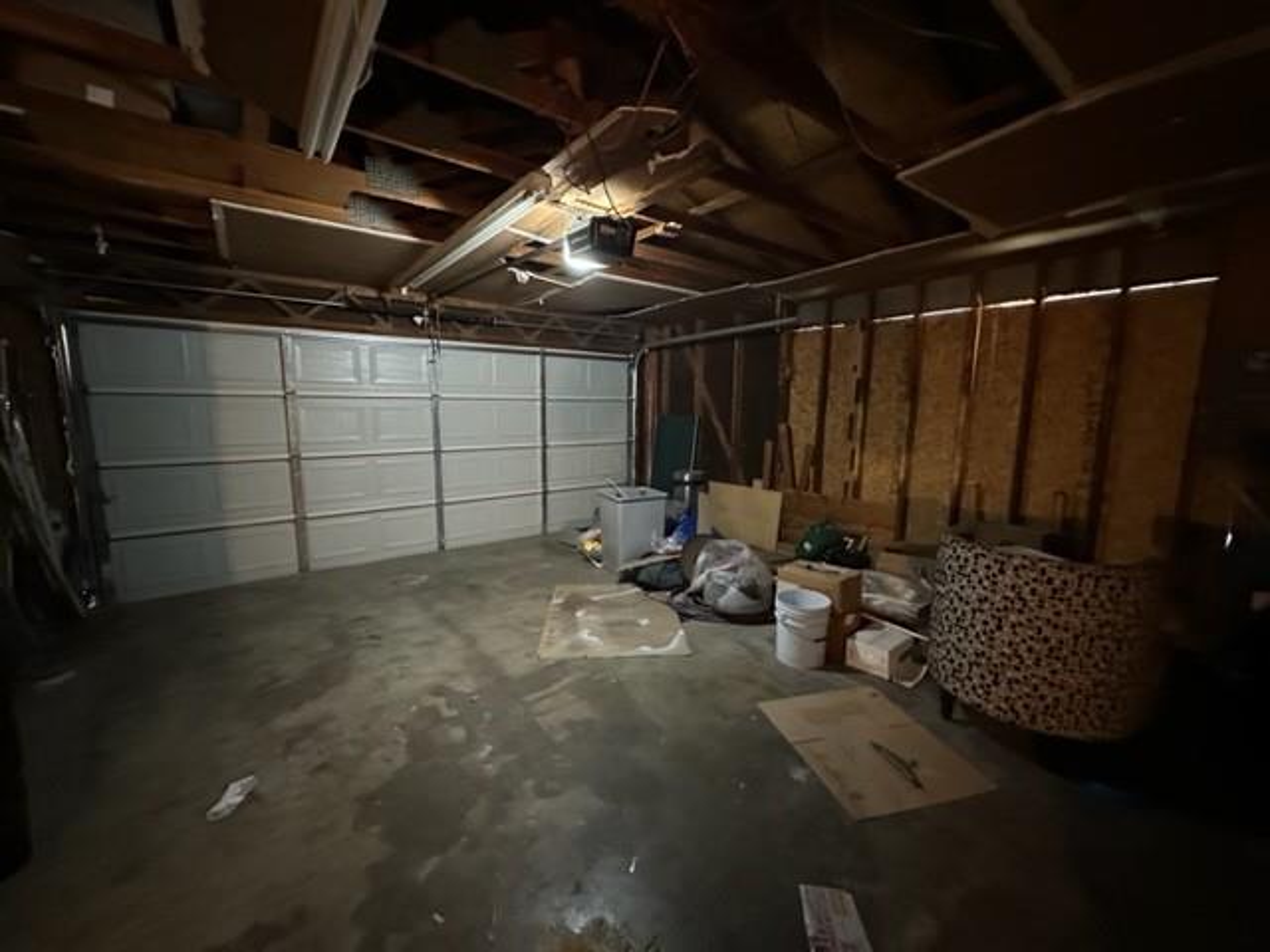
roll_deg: -0.1
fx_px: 514
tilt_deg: -8.5
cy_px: 476
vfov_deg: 85.7
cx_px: 635
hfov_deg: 102.1
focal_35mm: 14
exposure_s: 1/30
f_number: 2.2
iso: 1250
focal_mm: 2.22
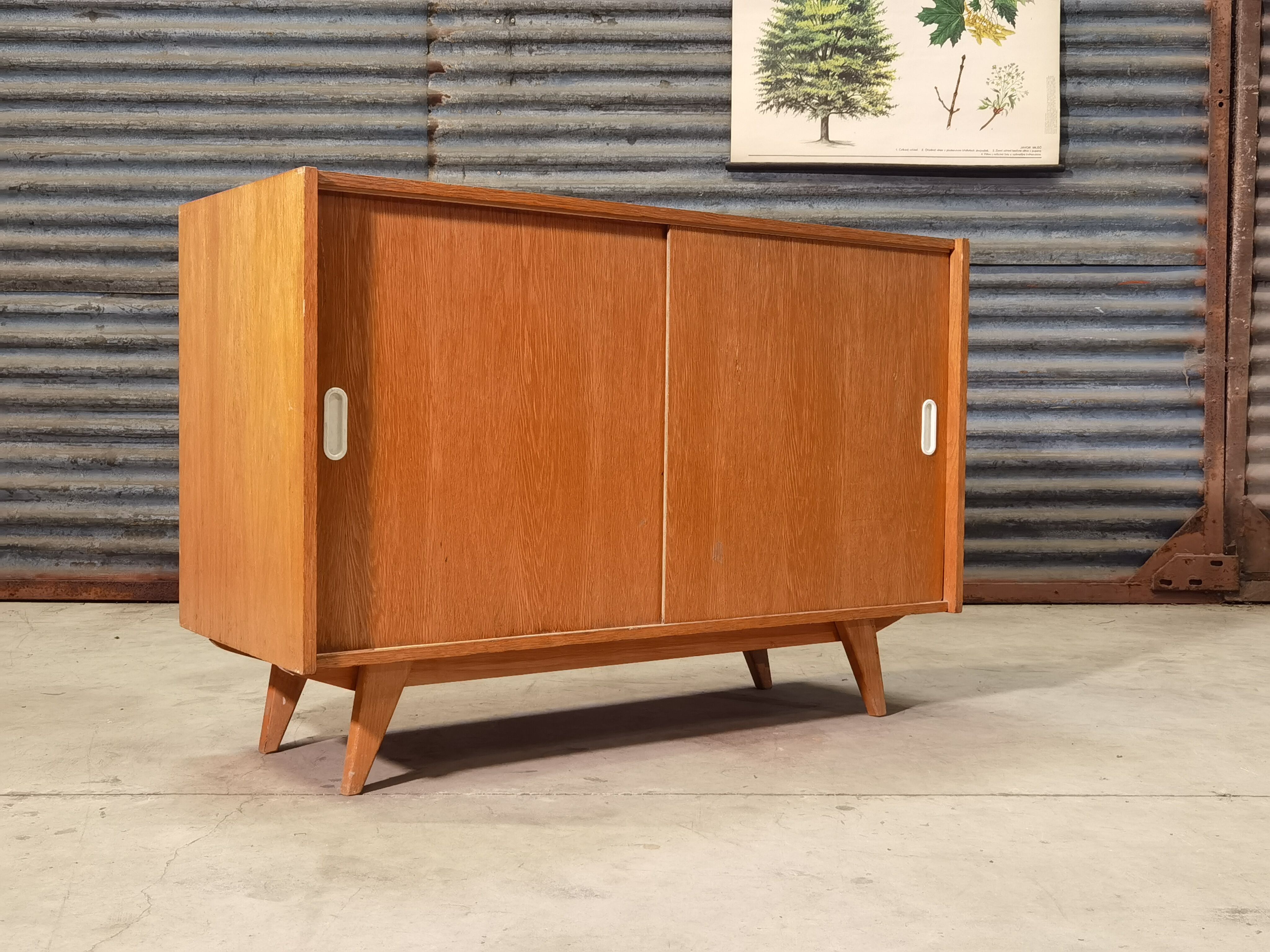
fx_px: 1468
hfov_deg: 46.8
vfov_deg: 36.0
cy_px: 476
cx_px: 635
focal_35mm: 40
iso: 400
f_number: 1.9
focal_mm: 6.71
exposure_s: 1/33.3
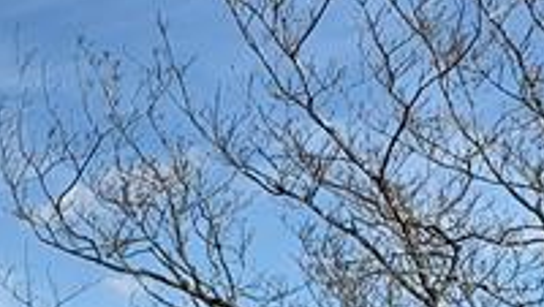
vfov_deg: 8.0
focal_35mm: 145
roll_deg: +0.1
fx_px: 2094
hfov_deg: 13.8
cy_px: 630
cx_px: -310
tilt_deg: -2.3
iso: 25
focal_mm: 4.25
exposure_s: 1/2994
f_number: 1.8
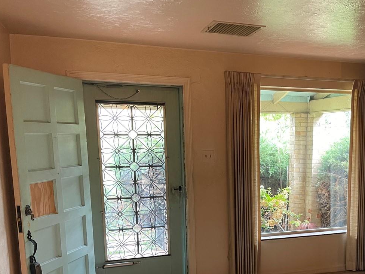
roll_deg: -0.3
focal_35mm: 41
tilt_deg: -10.0
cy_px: 211
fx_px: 432
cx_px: 283
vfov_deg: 34.3
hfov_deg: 43.9
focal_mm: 5.1
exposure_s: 1/60
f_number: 1.6
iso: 160
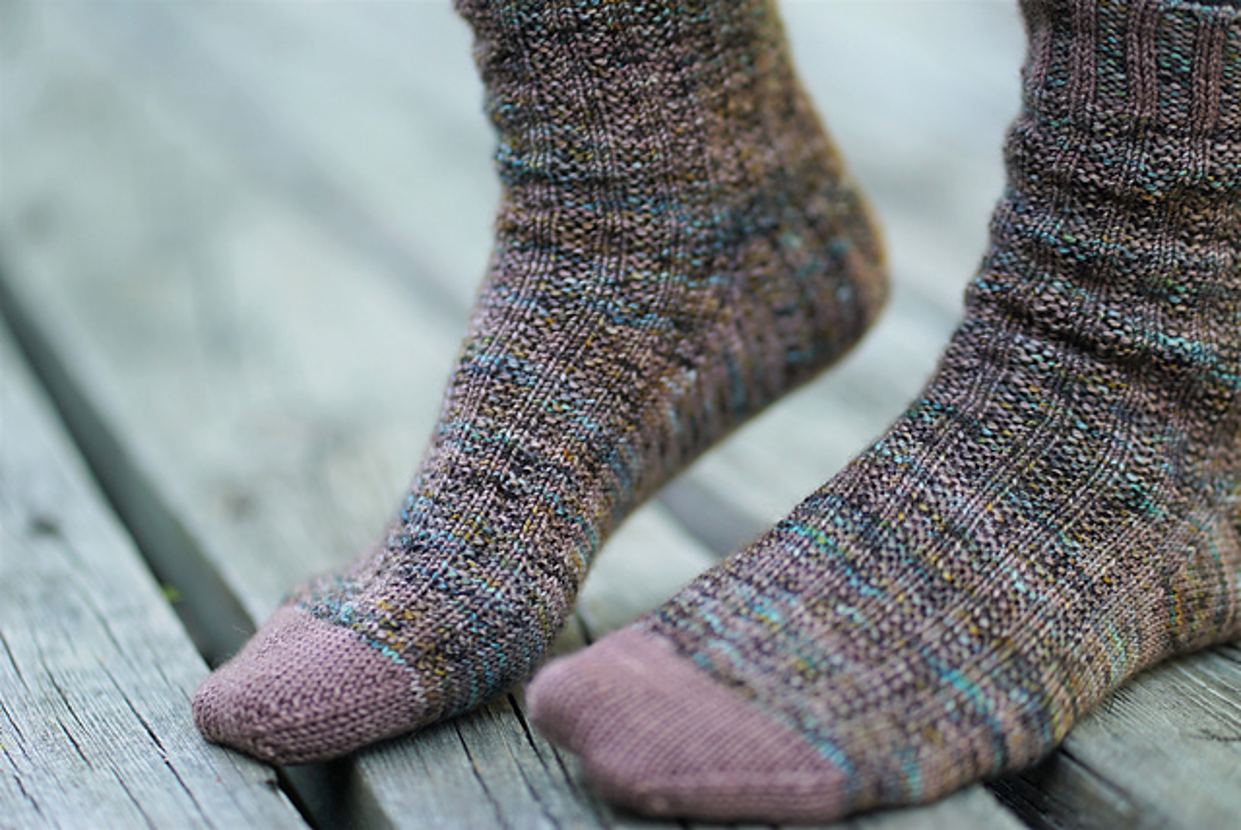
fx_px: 2933
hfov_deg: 23.9
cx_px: 620
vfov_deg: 16.1
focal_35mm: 85
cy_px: 415
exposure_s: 1/200
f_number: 1.8
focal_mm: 85
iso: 100
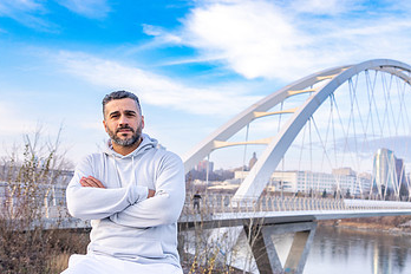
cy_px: 162
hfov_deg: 48.0
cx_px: 259
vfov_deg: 33.3
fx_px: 457
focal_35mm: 40
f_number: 2.8
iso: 100
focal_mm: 24
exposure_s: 1/250
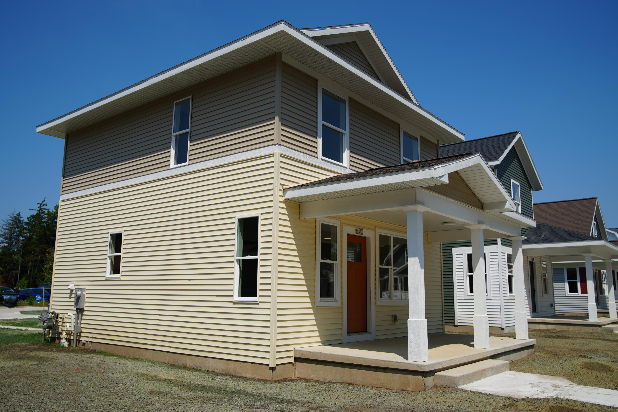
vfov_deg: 43.6
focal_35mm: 30
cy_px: 206
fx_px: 515
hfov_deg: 61.9
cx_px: 309
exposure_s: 1/1000
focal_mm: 30
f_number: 5
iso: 100
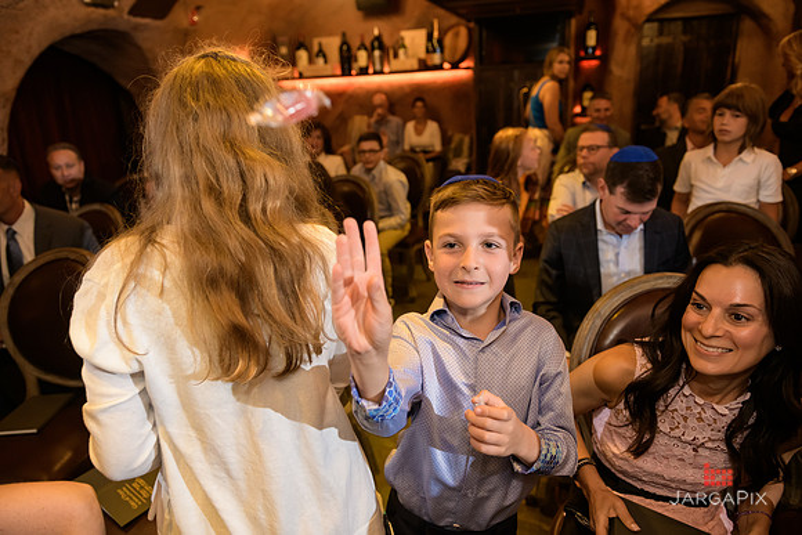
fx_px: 535
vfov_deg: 53.2
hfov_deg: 73.7
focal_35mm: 24
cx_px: 401
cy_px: 268
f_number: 3.2
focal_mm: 24
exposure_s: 1/125
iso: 1600
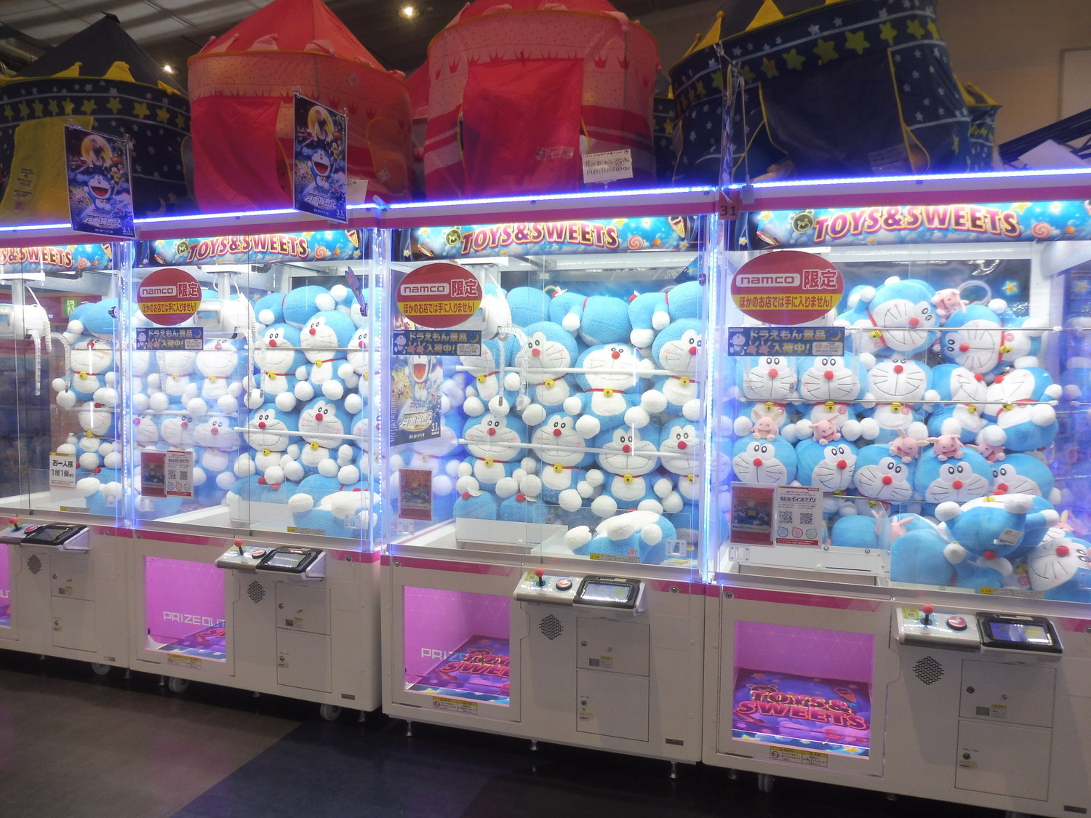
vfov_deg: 56.8
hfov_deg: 71.6
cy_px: 409
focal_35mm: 24
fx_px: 756
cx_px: 546
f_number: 3.3
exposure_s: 1/60
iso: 125
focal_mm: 4.3
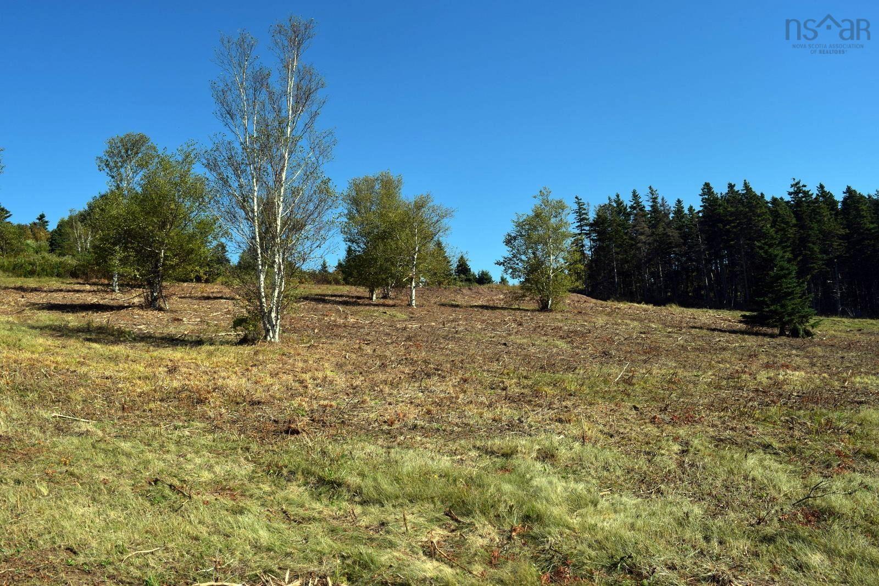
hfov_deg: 38.9
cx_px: 440
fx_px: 1245
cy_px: 293
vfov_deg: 26.5
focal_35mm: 51
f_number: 11
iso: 200
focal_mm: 34
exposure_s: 1/500
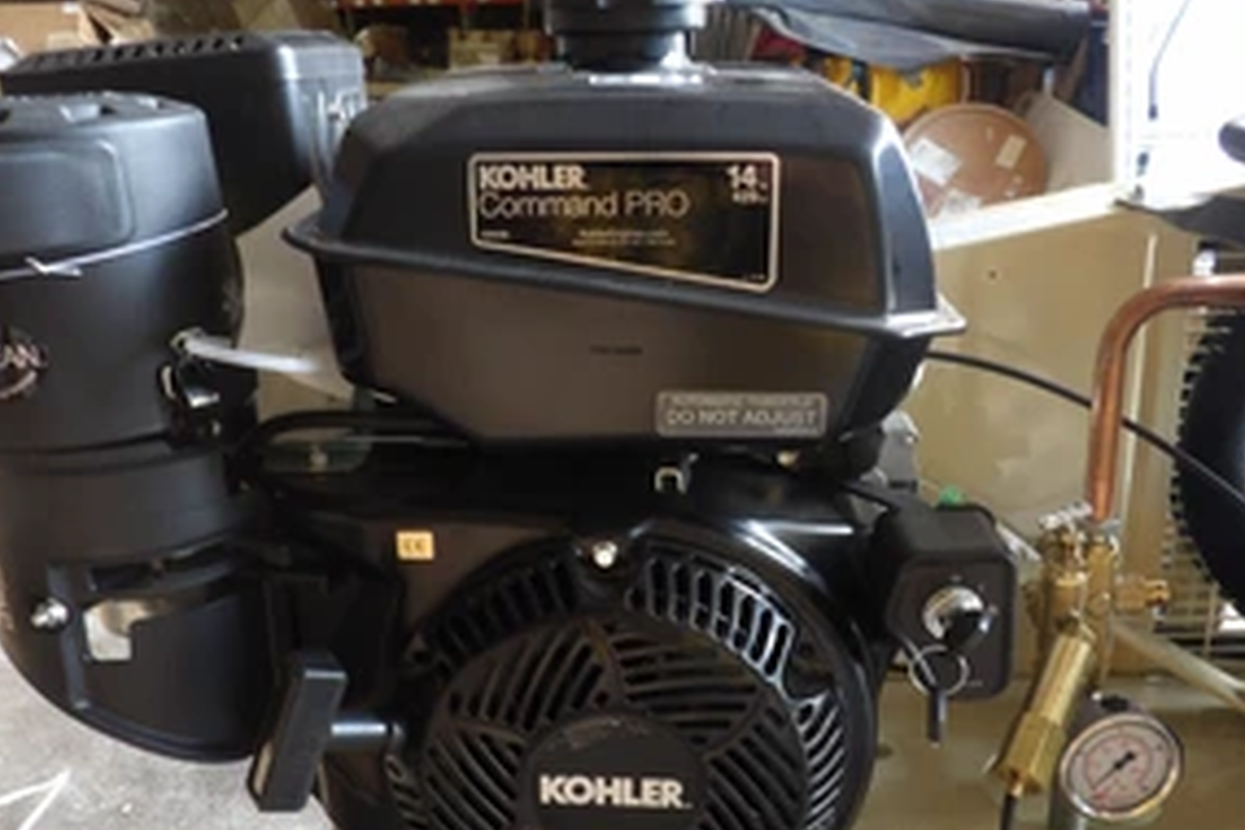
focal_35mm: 35
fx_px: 1210
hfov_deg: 54.4
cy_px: 502
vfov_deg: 37.7
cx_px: 642
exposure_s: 1/21
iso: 200
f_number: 3.2
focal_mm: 4.3
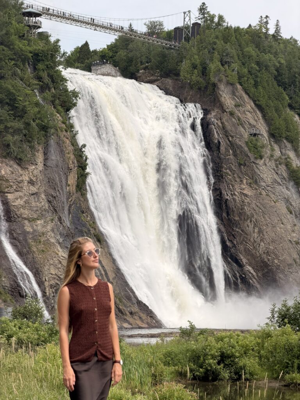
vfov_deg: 19.6
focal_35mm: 100
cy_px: 200
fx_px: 1156
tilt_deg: +5.6
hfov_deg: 14.8
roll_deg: -0.6
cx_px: 150
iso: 20
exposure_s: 1/638
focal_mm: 16.89
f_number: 2.8
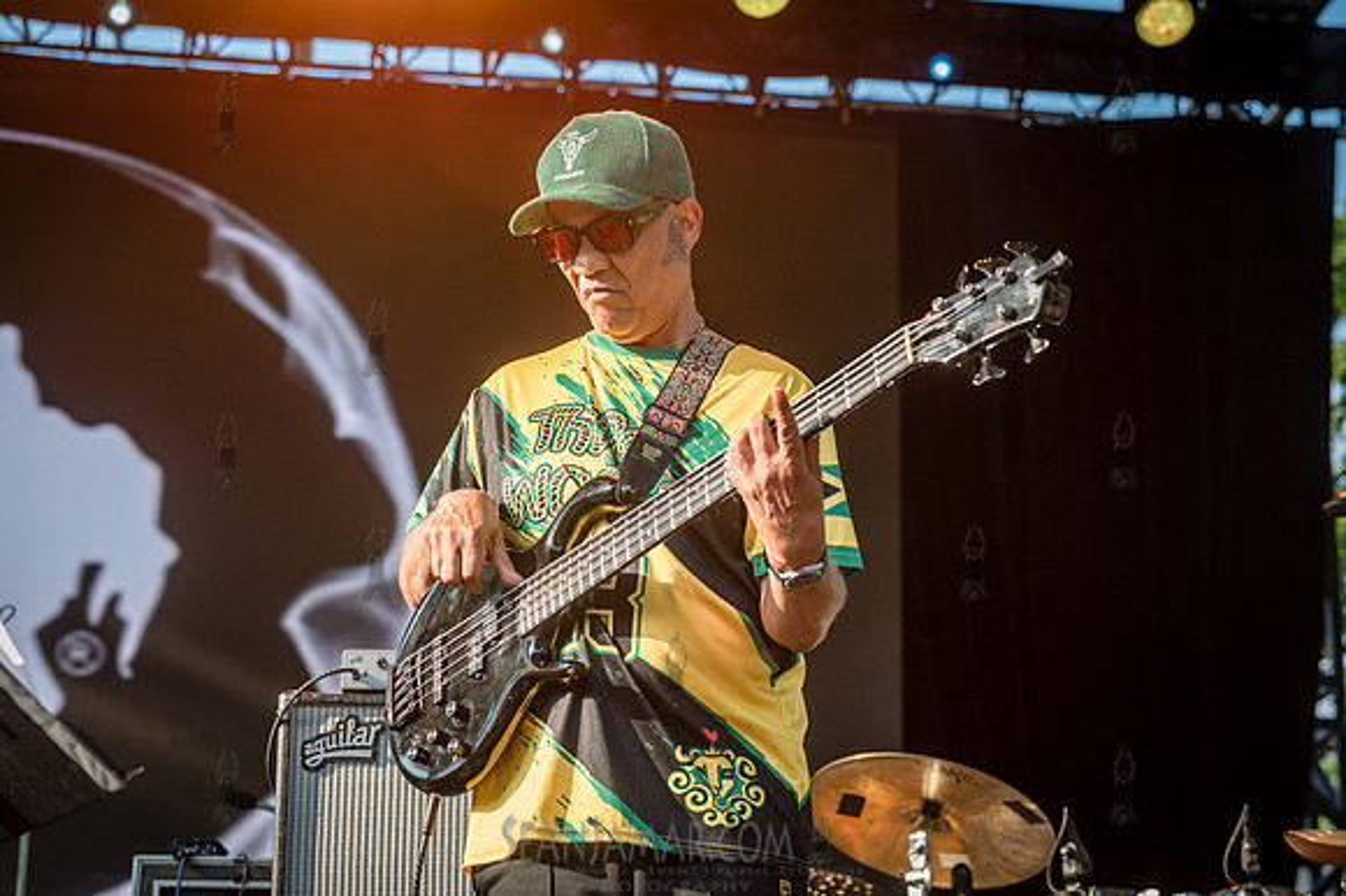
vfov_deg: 18.4
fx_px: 2770
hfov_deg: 27.3
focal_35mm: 74
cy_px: 448
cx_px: 673
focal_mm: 69
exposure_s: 1/640
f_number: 4.5
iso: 400
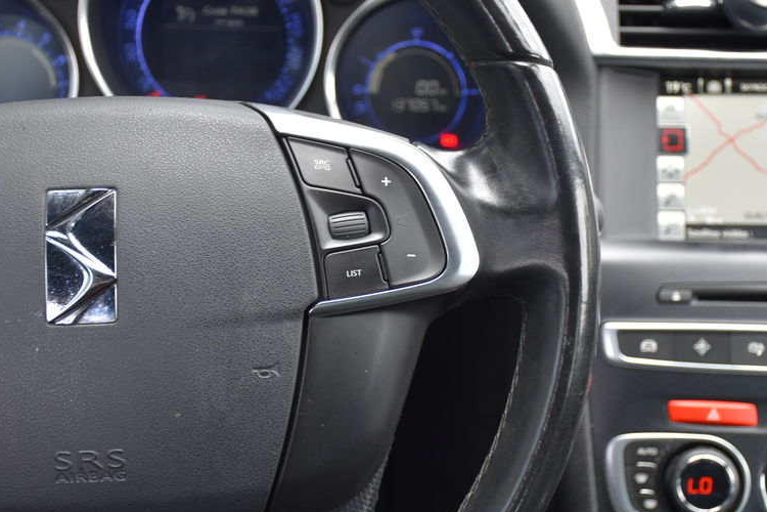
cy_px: 301
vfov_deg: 20.0
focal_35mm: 68
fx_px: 1449
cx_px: 435
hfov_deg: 29.6
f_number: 4.2
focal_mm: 34
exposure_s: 1/80
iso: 400
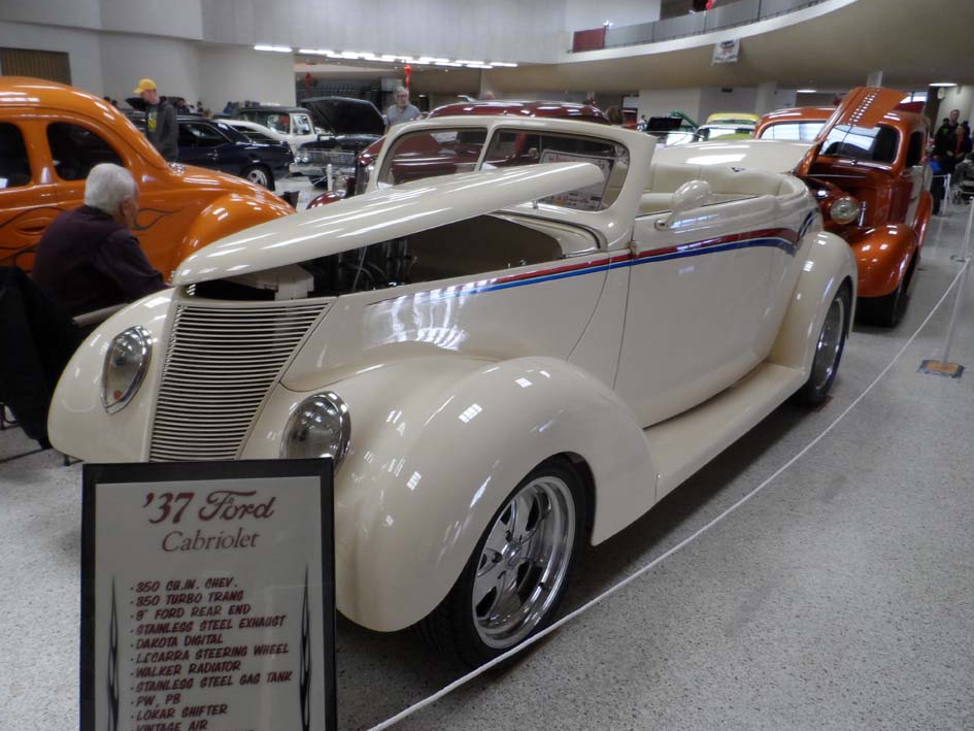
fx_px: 732
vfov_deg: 53.0
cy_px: 389
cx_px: 454
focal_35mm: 26
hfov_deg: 67.2
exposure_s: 1/30
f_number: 3.2
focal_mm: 4
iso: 100
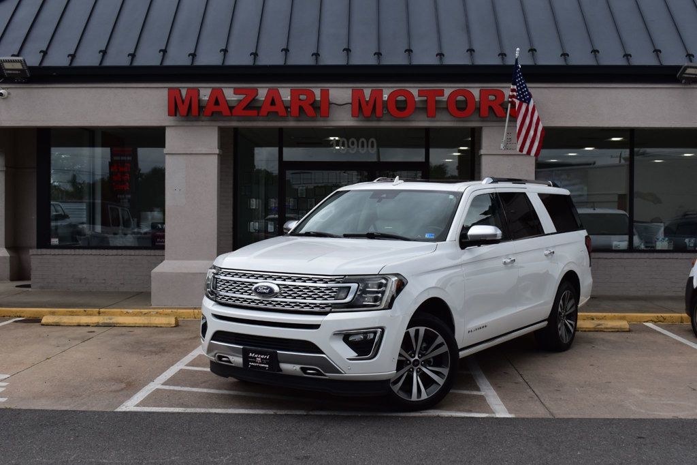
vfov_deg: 29.8
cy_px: 232
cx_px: 348
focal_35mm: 45
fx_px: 871
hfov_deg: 43.6
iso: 400
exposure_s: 1/400
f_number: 11
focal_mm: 30
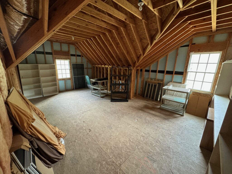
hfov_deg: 102.1
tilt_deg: -14.0
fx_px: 94
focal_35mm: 14
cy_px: 87
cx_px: 116
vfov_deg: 85.7
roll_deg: -1.3
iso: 800
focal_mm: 2.22
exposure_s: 1/60
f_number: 2.2
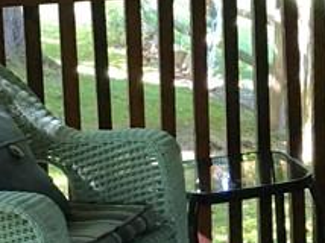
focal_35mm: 139
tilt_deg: -16.1
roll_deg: +0.0
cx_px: 450
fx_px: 1304
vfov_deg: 10.6
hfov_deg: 13.6
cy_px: 166
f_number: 2.2
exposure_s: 1/30
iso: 100
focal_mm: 4.15
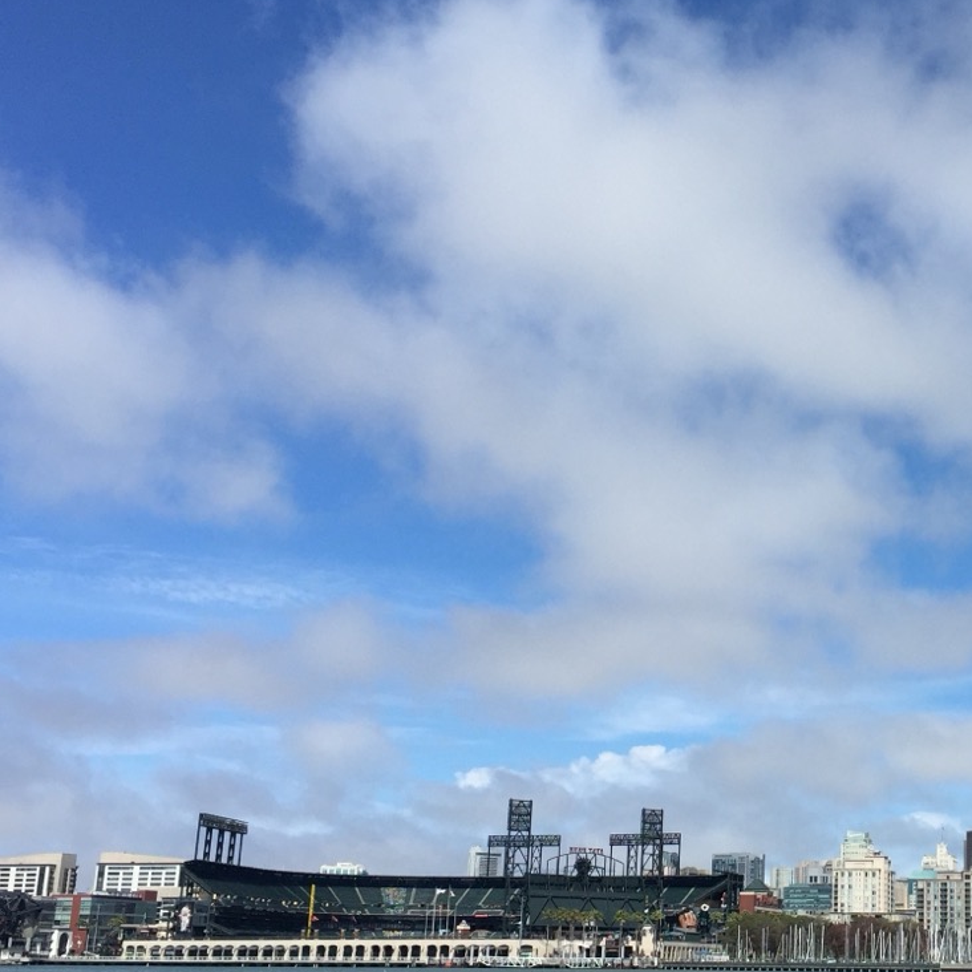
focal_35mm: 56
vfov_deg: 30.6
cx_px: 871
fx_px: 1779
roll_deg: -2.0
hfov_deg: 29.3
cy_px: 514
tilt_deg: +13.8
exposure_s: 1/3049
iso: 32
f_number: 2.2
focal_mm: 4.15
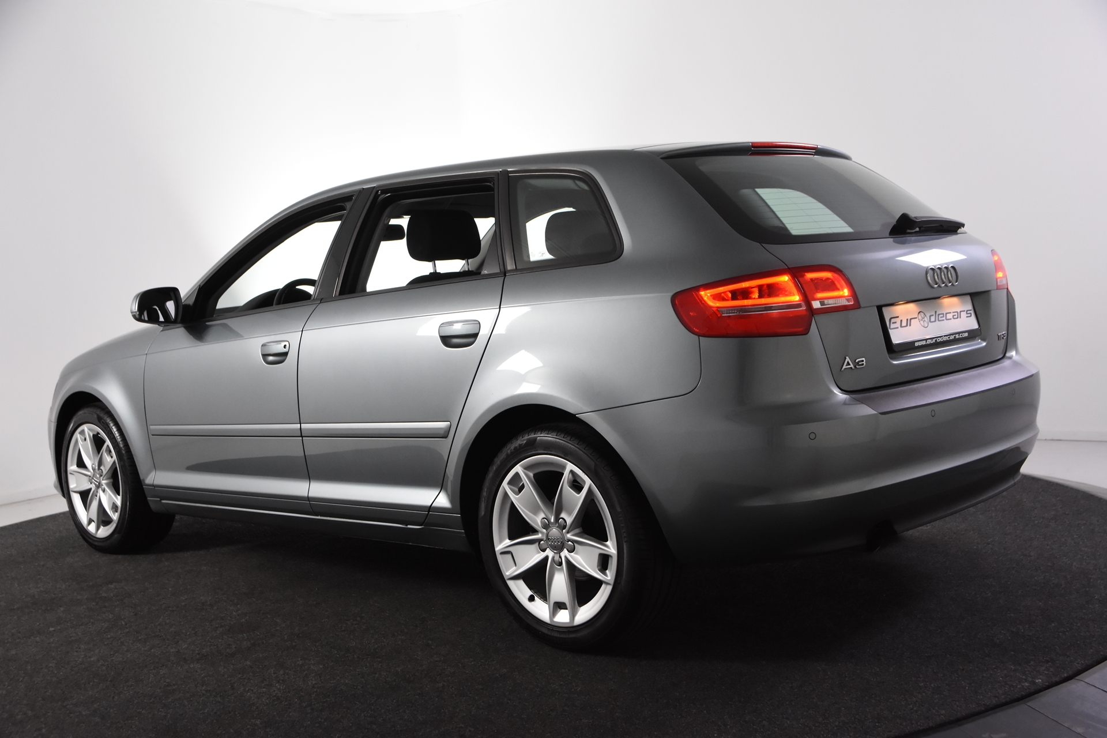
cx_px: 554
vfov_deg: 31.9
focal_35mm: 42
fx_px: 1291
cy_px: 369
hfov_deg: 46.4
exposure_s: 1/100
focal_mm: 28
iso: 1600
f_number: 5
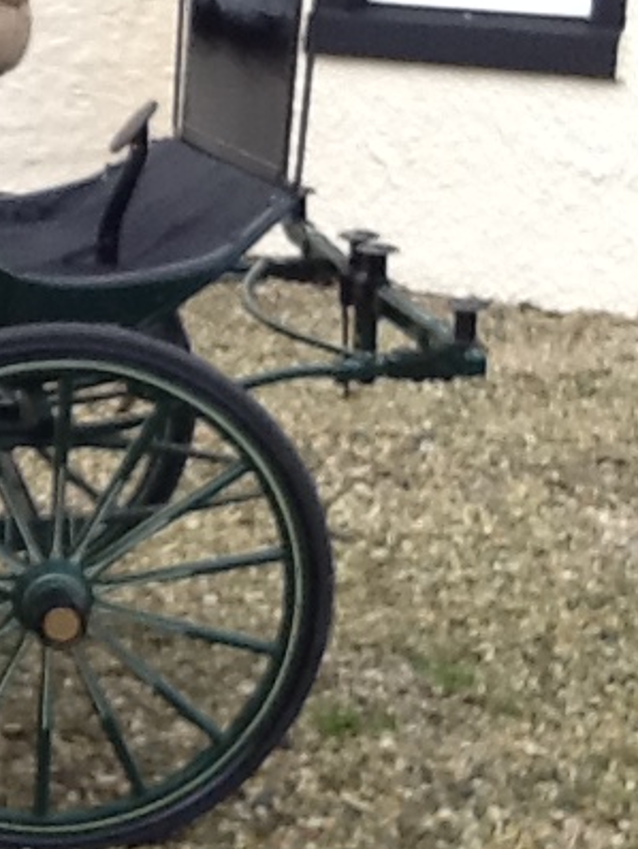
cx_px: -248
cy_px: 454
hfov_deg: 13.4
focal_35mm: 106
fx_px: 2602
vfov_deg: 18.5
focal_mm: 2.03
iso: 40
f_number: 2.4
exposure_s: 1/164
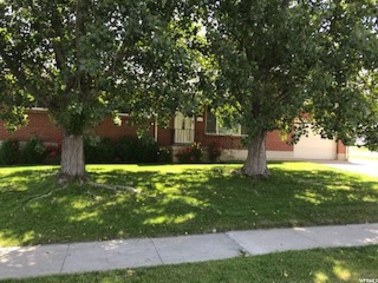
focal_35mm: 28
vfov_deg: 49.7
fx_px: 306
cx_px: 189
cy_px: 142
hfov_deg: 63.4
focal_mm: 3.99
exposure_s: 1/269
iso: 20
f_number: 1.8
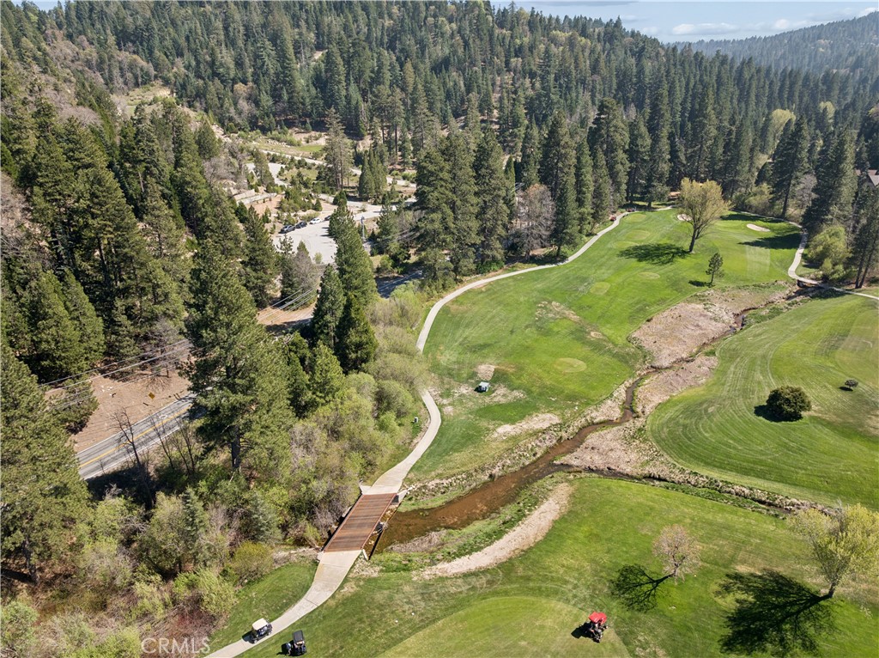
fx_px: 609
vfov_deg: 56.7
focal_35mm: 24
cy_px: 329
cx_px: 440
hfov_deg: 71.6
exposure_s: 1/40
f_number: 2.8
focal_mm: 12.3
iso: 100
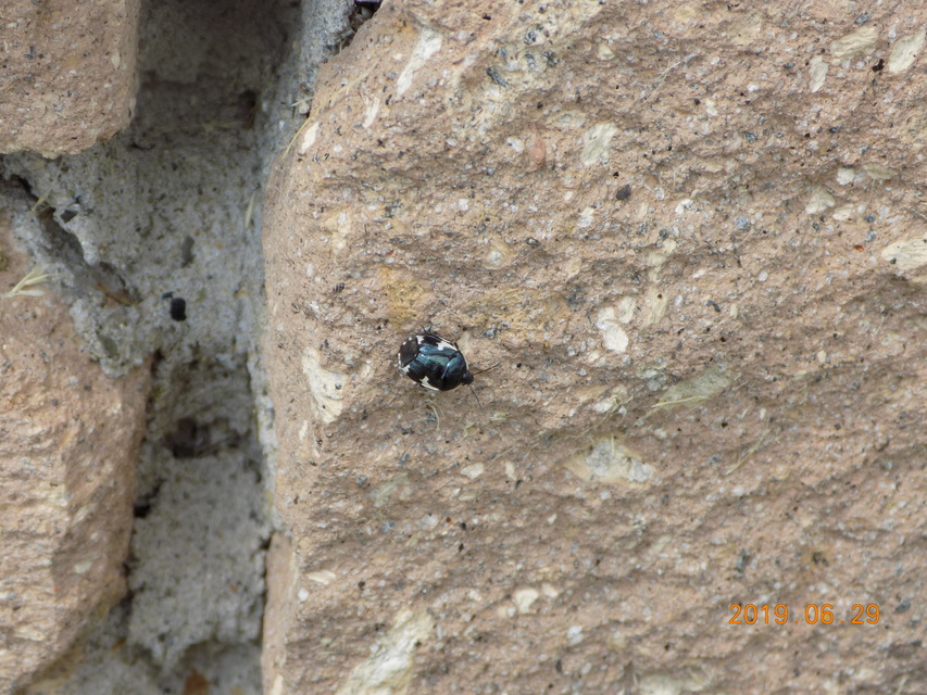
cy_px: 348
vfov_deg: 12.6
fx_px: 3160
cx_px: 464
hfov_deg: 16.7
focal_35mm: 118
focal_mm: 20.9
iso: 80
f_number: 4.8
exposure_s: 1/160
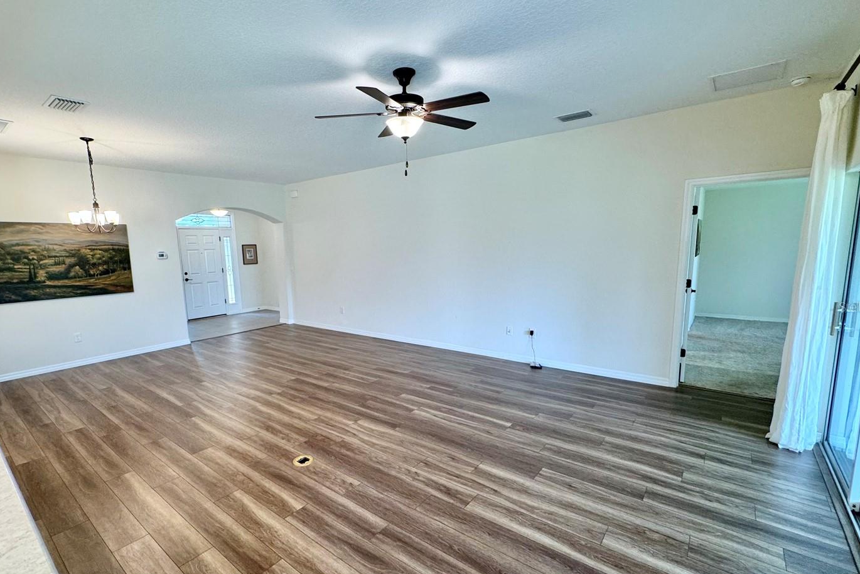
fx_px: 406
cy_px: 306
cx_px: 396
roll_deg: +1.4
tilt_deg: -8.9
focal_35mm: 17
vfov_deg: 70.4
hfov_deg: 93.1
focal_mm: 2.22
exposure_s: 1/120
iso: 200
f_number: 2.2
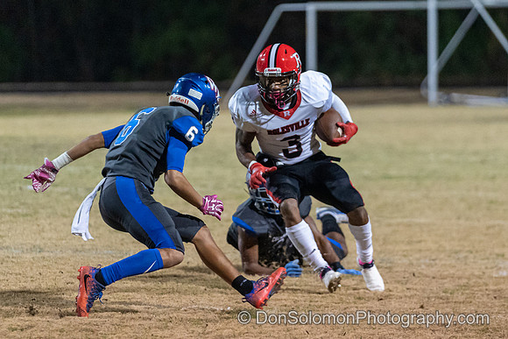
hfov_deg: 6.9
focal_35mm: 300
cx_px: 272
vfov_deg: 4.6
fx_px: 4233
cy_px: 146
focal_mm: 189
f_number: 2.8
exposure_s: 1/800
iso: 6400
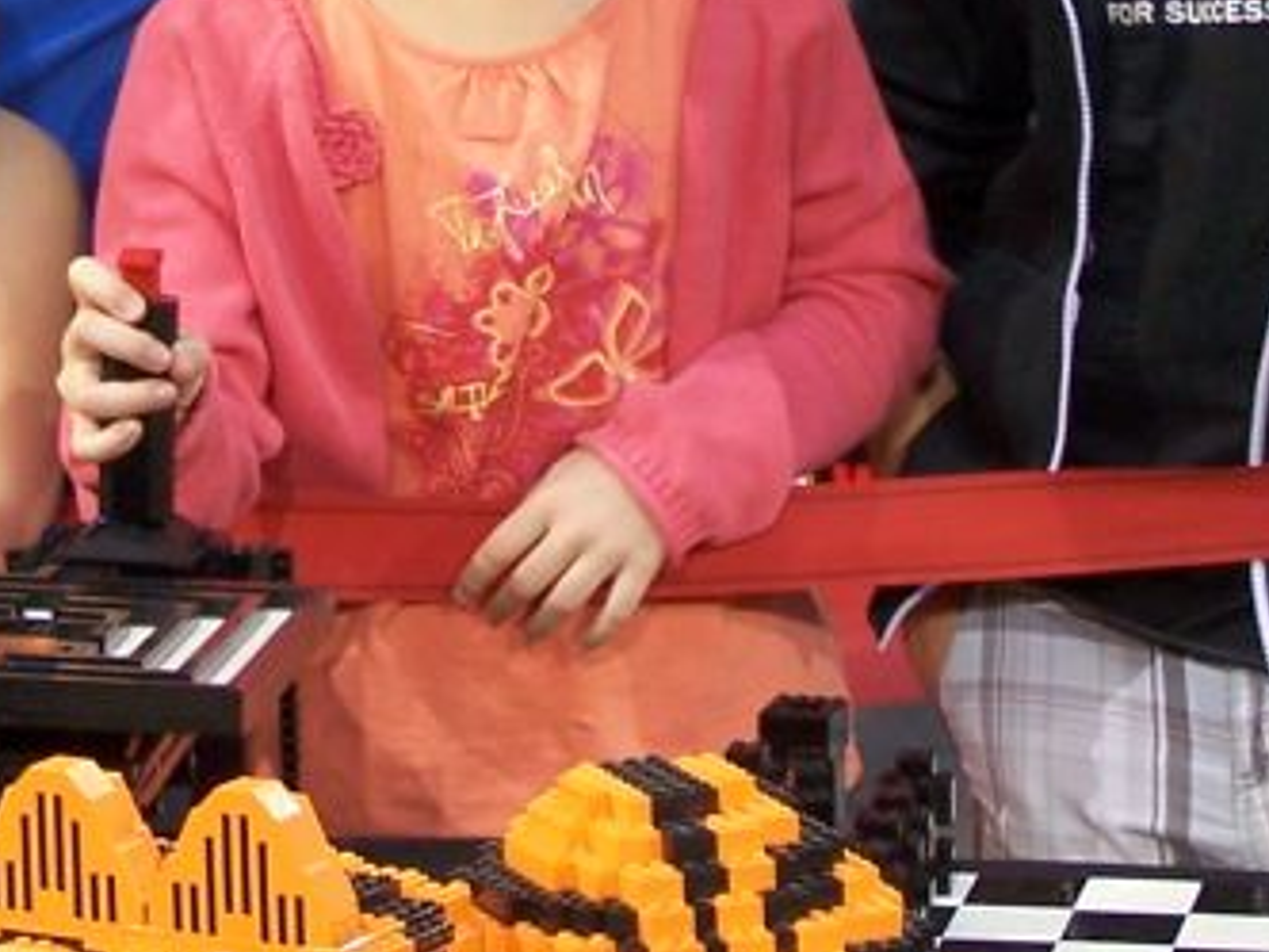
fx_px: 6672
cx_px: 375
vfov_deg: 8.1
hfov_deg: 10.8
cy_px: -149
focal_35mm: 182
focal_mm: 9.8
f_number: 3.1
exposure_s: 1/3
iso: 80
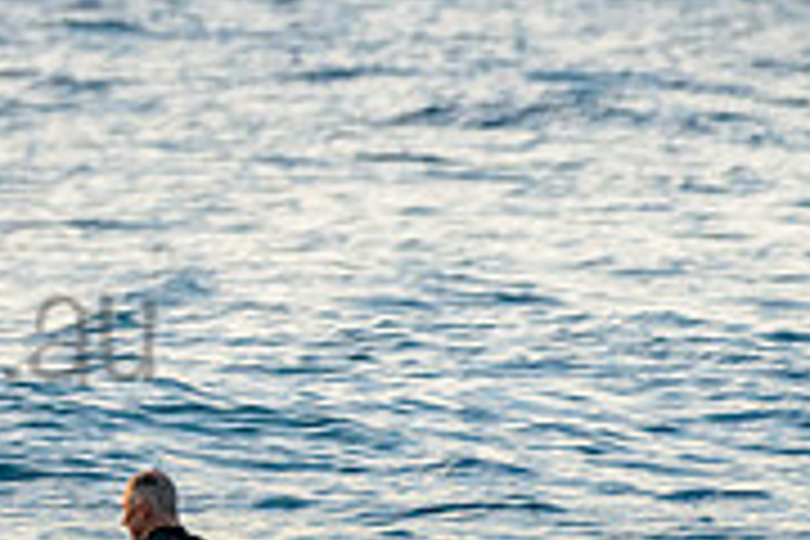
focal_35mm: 1970
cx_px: -489
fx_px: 44322
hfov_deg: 1.0
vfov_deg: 0.7
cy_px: 218
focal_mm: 500
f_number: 5.6
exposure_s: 1/2000
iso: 1000
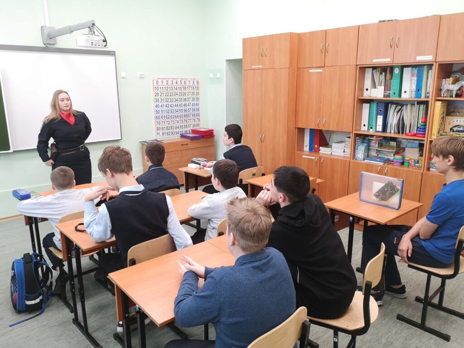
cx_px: 232
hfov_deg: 65.3
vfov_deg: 51.4
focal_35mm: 27
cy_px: 174
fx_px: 362
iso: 100
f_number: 1.8
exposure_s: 1/50
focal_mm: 3.95
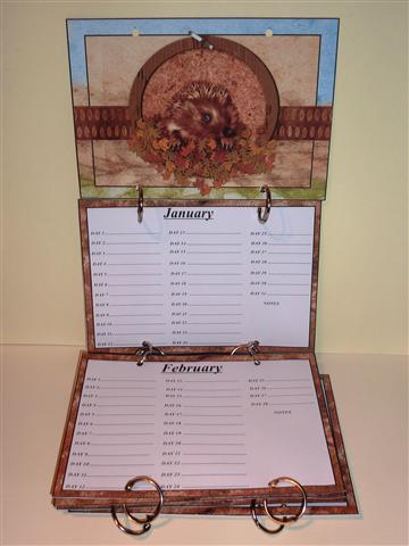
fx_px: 583
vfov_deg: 50.1
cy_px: 273
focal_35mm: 37
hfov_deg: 38.7
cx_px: 204
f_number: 3.6
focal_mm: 6.1
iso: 100
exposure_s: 1/30
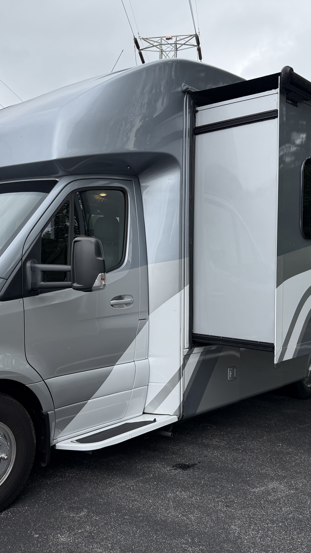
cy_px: 276
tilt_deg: -0.8
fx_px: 513
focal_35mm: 35
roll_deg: -0.8
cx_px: 101
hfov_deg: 33.4
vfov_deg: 56.6
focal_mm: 6.76
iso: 80
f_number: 1.78
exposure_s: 1/2525
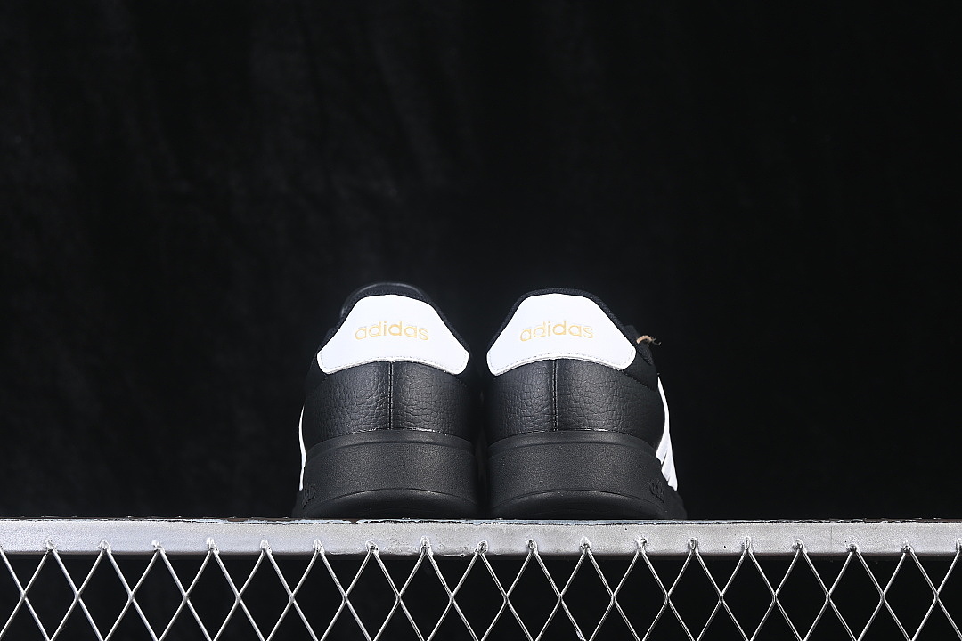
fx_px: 2004
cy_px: 320
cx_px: 481
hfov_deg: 27.0
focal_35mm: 75
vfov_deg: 18.2
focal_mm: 50
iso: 160
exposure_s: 1/60
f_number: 6.3
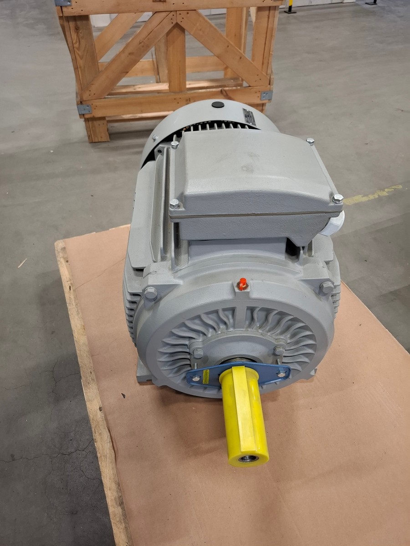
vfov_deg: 73.9
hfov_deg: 58.9
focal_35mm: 23
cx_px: 205
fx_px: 363
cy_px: 273
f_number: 1.8
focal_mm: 5.54
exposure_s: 1/33
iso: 400
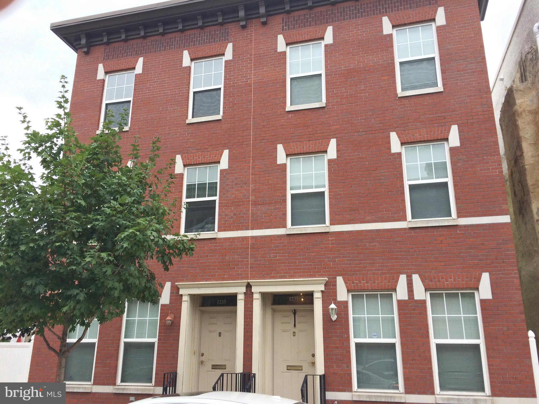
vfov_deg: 46.8
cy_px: 202
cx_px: 270
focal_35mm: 30
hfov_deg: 60.0
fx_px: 467
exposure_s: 1/1140
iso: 32
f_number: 2.2
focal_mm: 4.12
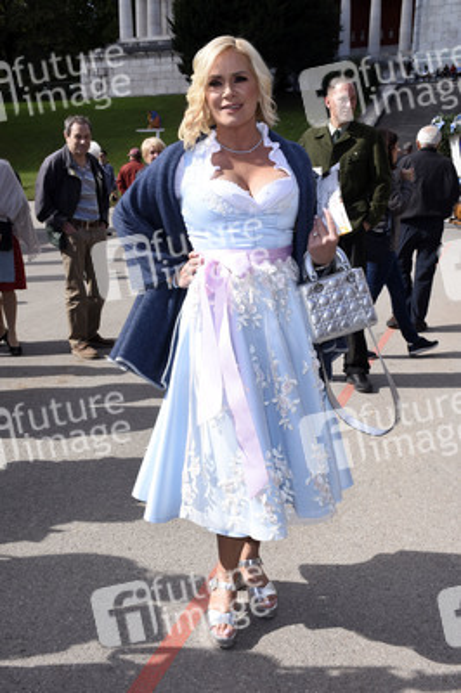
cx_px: 230
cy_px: 346
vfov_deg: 49.6
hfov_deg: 34.2
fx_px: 750
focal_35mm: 39
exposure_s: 1/160
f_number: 9
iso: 160
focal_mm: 26
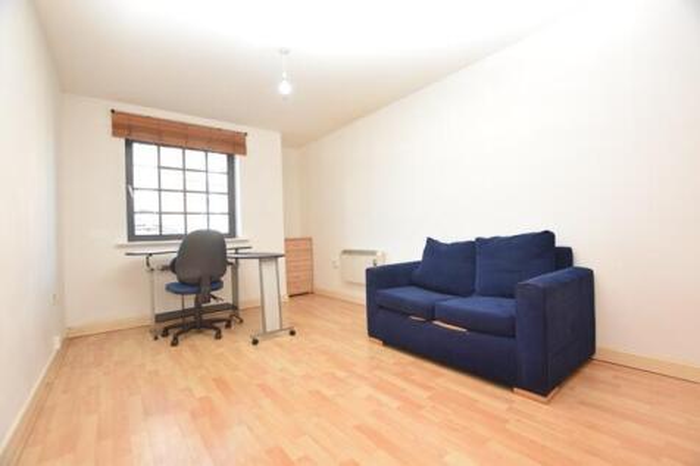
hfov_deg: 100.4
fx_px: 292
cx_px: 350
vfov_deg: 77.3
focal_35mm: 15
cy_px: 233
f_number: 5
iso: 800
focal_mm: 10
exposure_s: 1/100
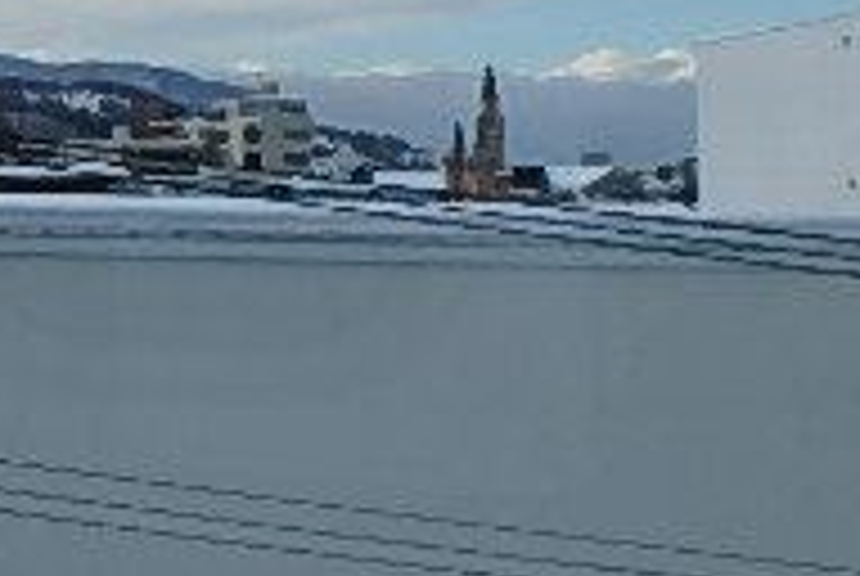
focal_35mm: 73
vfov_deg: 18.3
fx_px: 1747
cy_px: 18
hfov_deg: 22.9
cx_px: -396
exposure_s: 1/800
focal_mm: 3.7
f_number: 3.5
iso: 125
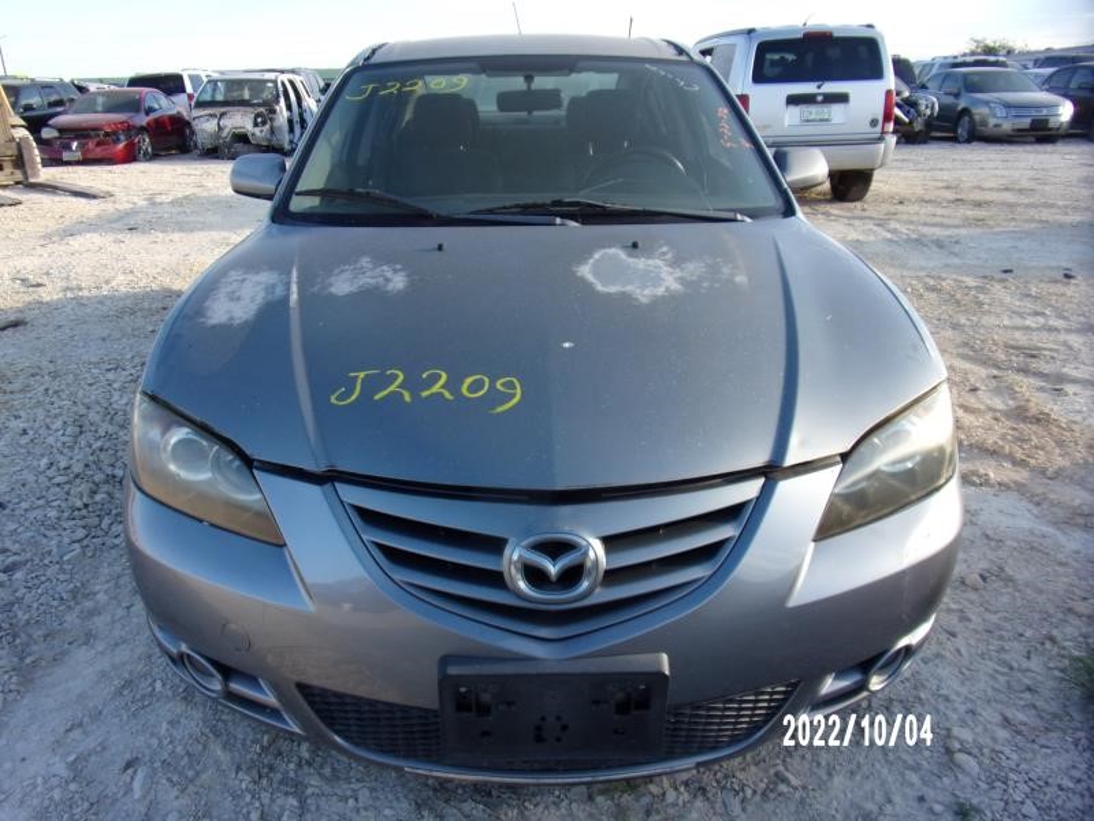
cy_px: 410
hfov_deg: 71.6
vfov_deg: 56.8
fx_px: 758
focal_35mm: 24
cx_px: 547
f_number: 3.3
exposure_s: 1/250
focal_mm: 4.3
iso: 80
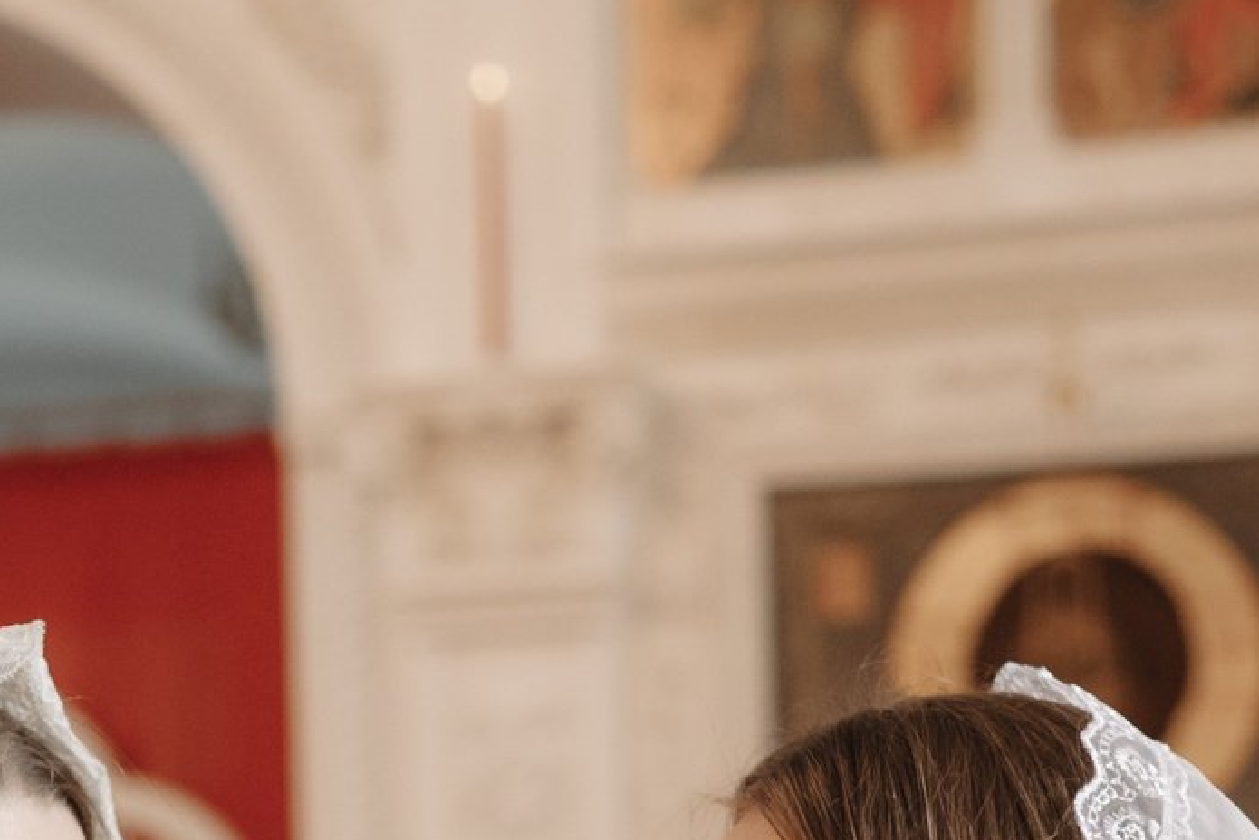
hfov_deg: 15.8
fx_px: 4513
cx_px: 257
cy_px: 1442
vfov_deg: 10.1
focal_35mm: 129
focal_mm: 35
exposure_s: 1/250
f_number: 2.2
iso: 640
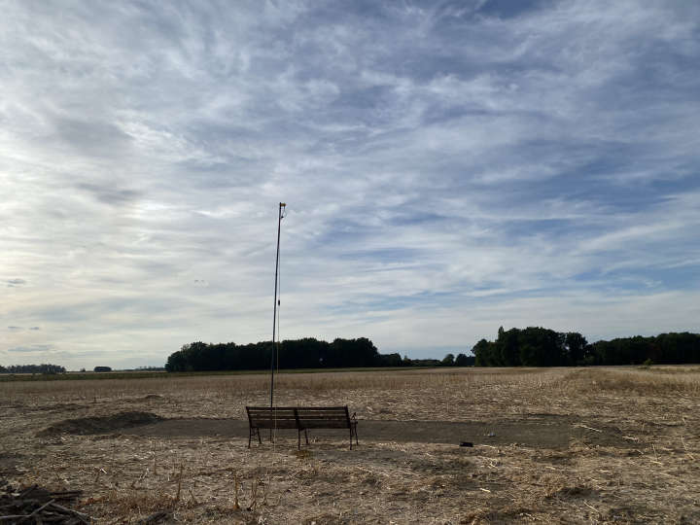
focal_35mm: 26
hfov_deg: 67.3
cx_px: 350
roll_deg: +0.3
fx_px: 526
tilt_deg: +10.8
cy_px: 262
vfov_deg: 53.1
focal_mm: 4.25
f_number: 1.8
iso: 32
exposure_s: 1/6757
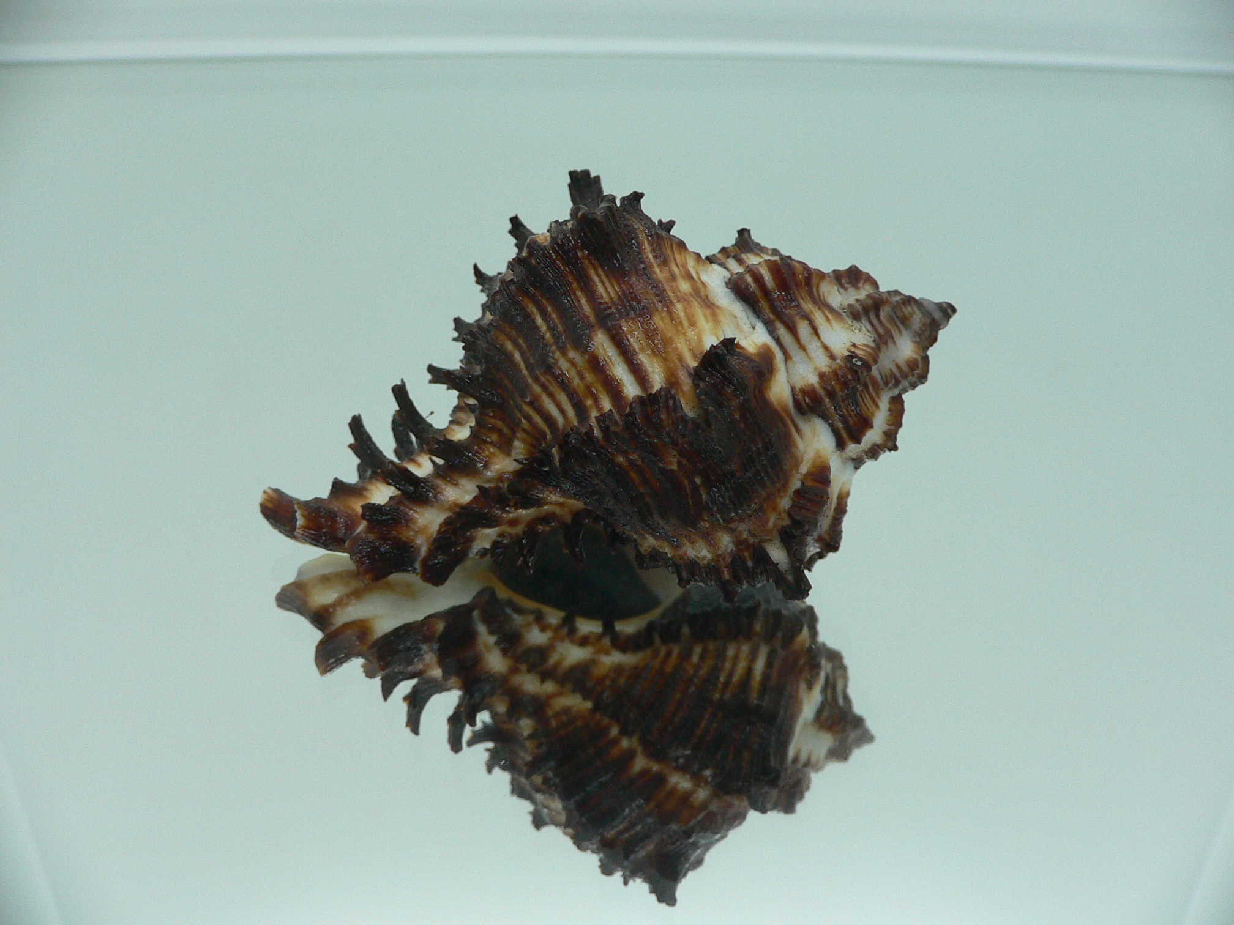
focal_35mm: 35
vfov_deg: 40.7
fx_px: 1248
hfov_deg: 52.6
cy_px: 462
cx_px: 617
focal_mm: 4.6
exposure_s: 1/60
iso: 100
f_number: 2.8
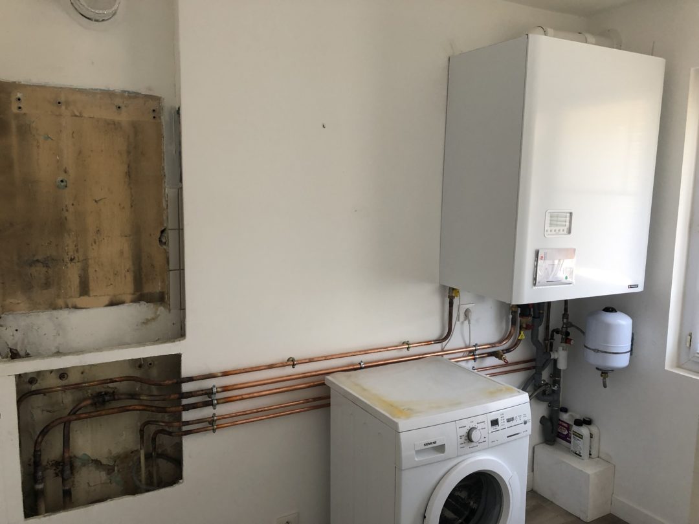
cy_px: 262
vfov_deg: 49.7
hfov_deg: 63.4
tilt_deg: -6.6
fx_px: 565
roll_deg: -0.7
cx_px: 350
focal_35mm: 28
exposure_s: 1/30
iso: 32
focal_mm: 4
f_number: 1.8
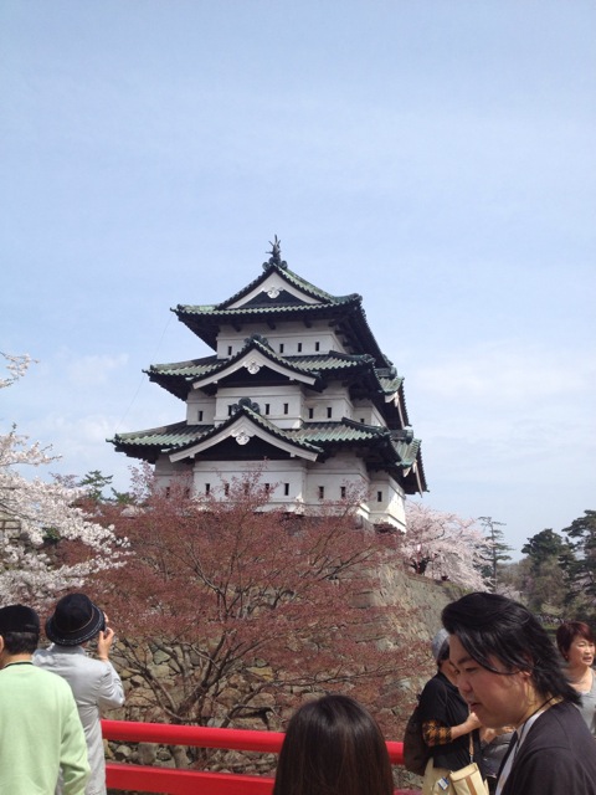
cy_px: 398
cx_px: 298
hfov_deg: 40.7
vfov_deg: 52.6
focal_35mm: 35
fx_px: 803
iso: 64
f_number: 2.4
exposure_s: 1/1905
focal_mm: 4.28
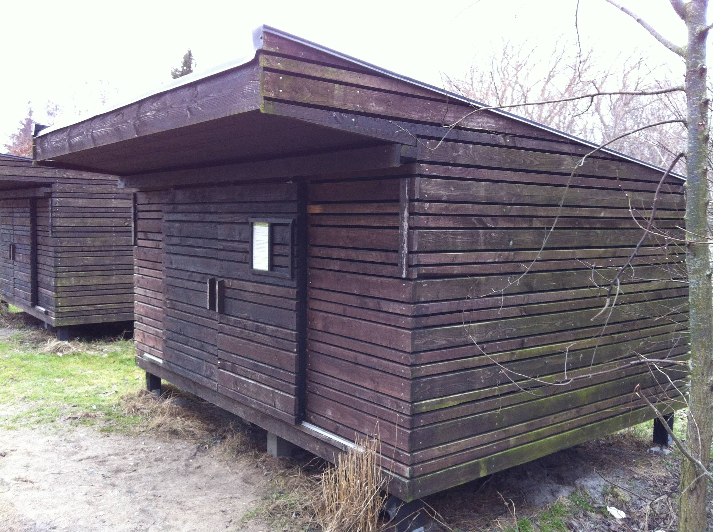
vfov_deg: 40.6
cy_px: 266
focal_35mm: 35
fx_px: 720
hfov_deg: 52.7
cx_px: 356
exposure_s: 1/40
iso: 100
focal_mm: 3.85
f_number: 2.8
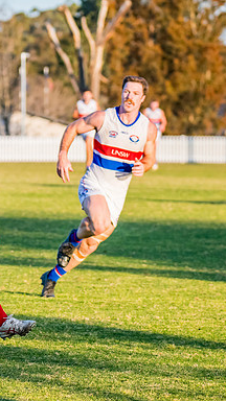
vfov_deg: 6.6
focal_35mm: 327
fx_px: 3484
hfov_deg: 3.7
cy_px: 202
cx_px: -92
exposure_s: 1/1600
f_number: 5.6
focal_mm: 170
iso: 800
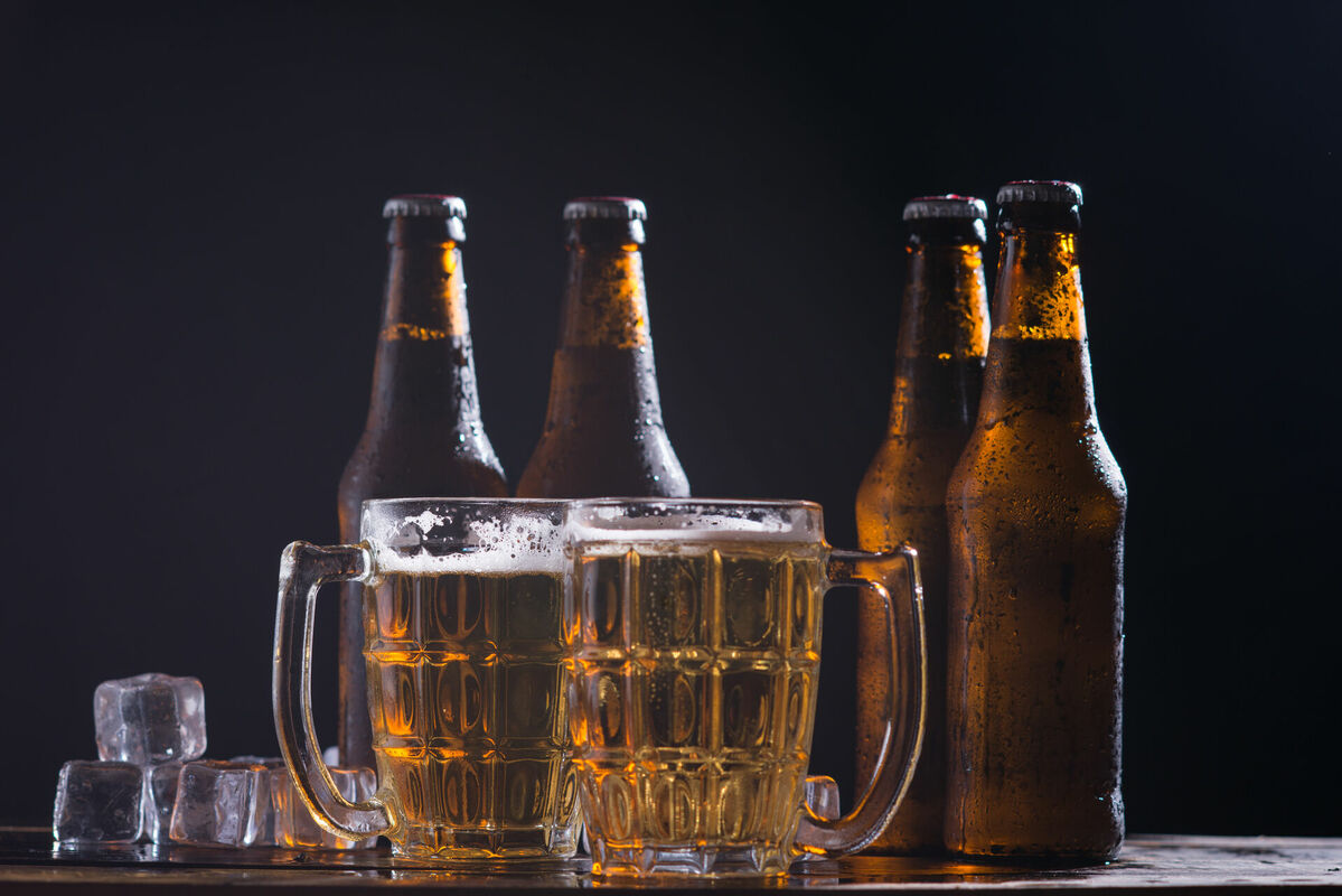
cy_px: 448
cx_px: 671
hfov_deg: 15.2
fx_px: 5033
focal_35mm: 135
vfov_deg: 10.2
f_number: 7.1
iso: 100
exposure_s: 1/200
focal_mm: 135
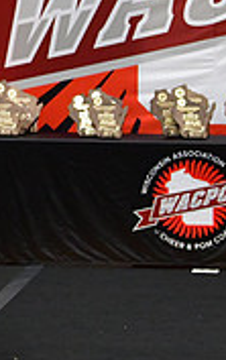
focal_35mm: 451
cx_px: -346
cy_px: -5
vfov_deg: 4.6
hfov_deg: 2.9
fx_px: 4434
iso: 5000
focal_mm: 90
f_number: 3.5
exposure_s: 1/500
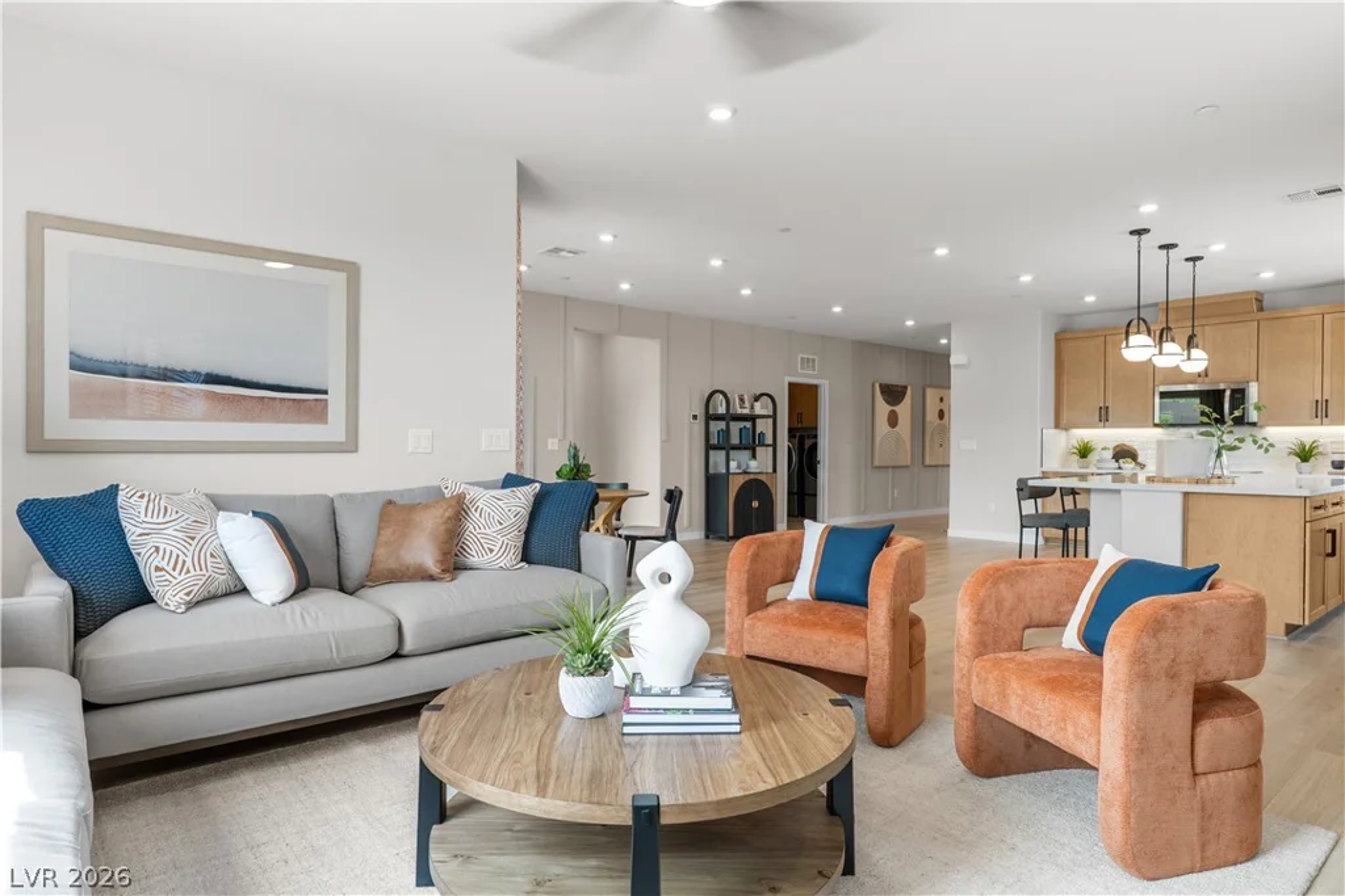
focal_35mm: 20
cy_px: 448
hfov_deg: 84.0
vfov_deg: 61.9
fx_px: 747
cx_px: 672
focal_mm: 20
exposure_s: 1/10
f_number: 8
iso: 200
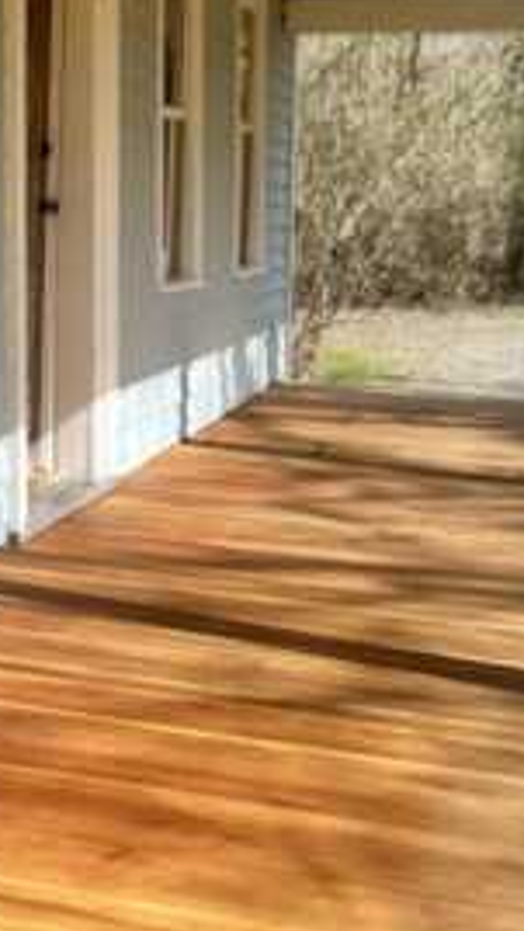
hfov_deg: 15.9
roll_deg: -1.9
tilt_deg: -4.7
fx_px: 1850
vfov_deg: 28.2
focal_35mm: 75
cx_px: 59
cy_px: 403
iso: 80
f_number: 1.78
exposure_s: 1/2203
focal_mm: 6.86
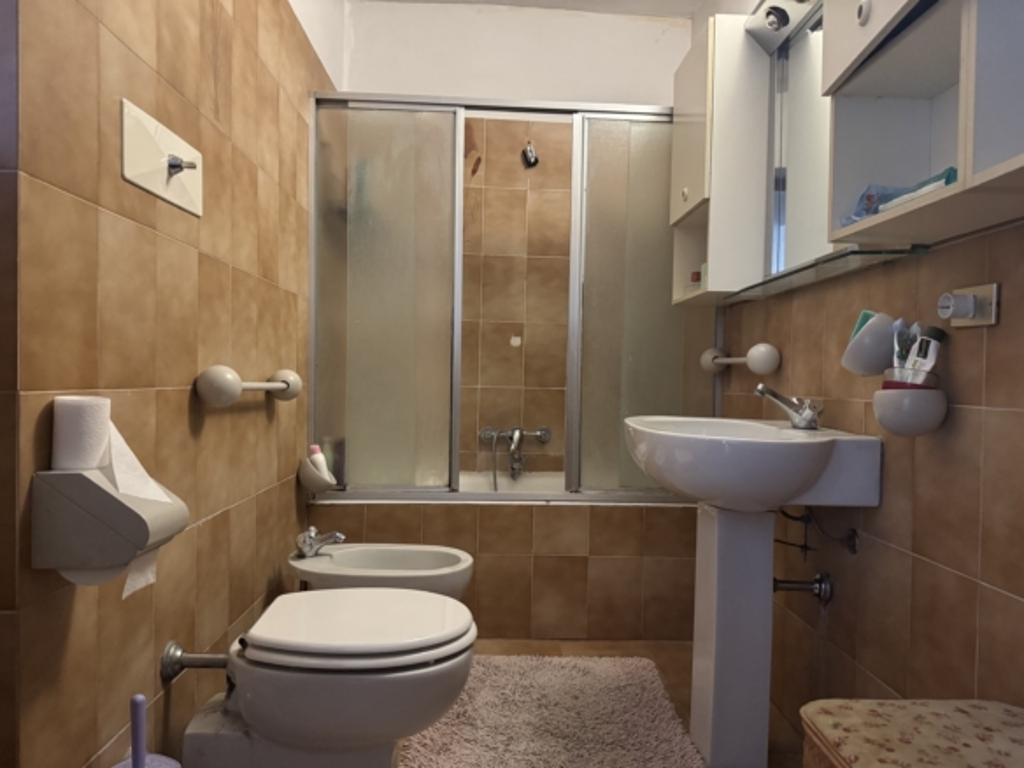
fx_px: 710
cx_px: 512
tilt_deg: -0.5
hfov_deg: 71.6
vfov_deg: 56.8
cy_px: 384
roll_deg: -1.7
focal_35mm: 24
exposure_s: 1/40
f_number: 1.78
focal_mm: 6.76
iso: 1000
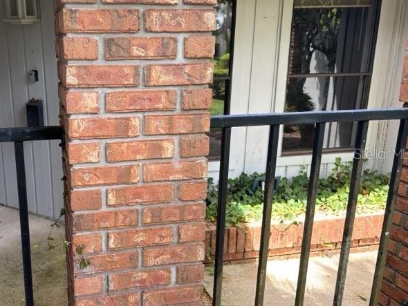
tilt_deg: -14.8
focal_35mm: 34
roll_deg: +0.6
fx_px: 401
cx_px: 130
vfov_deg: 41.8
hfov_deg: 52.7
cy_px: 154
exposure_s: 1/207
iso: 64
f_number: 1.78
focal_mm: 6.76
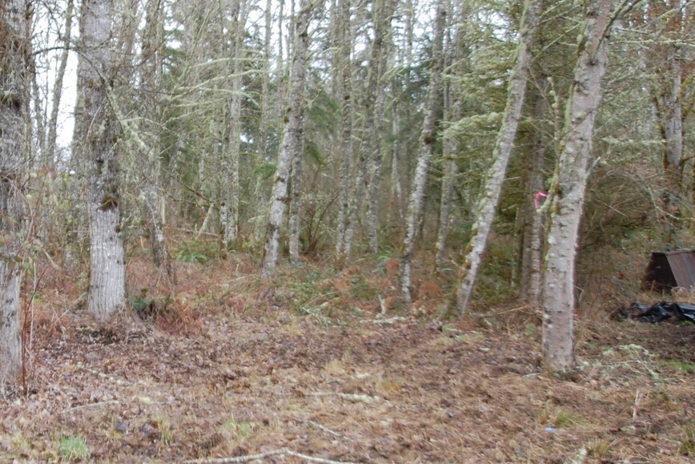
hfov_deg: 42.3
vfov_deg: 30.5
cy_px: 218
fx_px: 849
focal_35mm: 44
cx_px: 129
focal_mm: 15
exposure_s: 1/50
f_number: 4
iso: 400
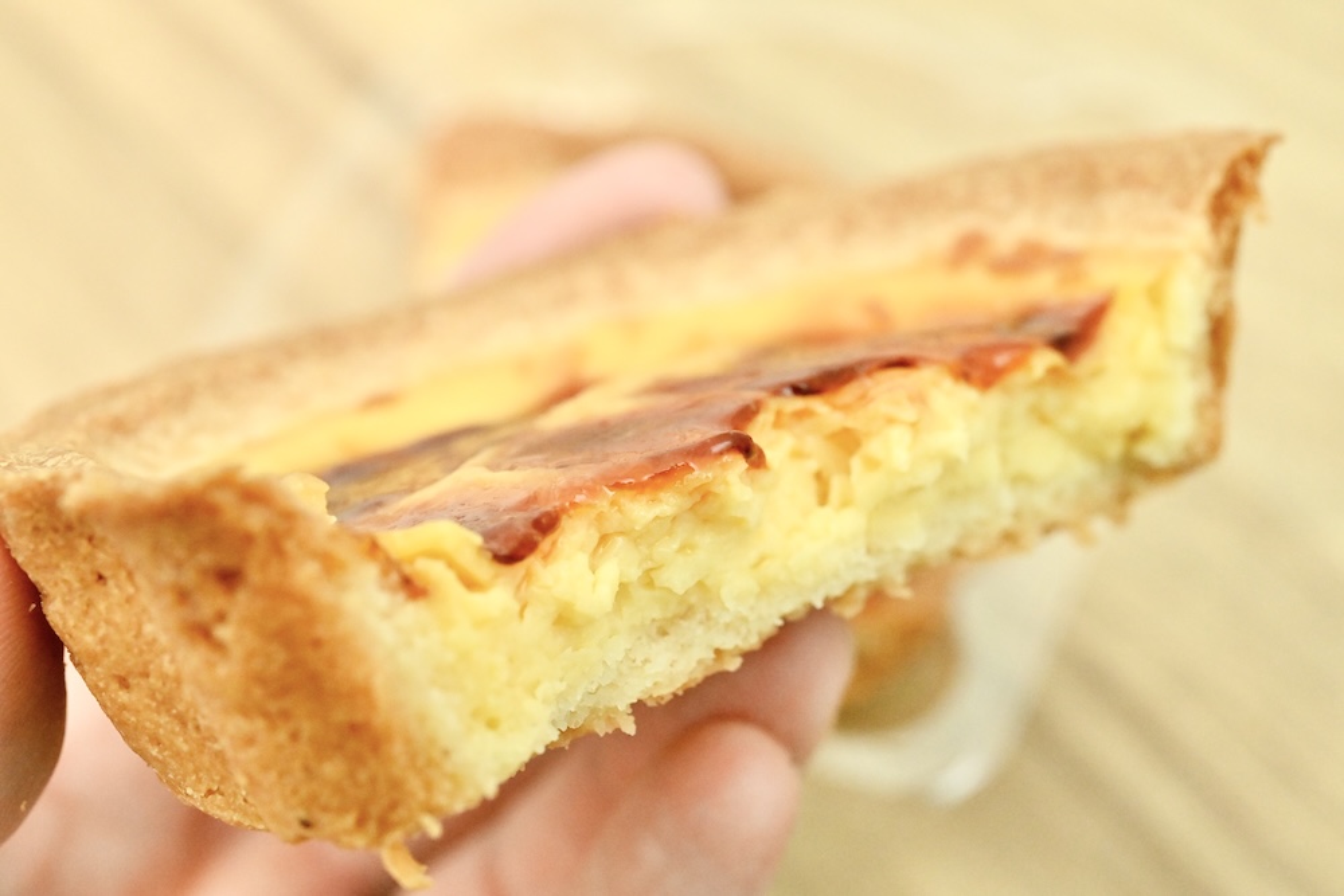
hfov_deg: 33.4
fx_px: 2240
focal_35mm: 60
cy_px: 448
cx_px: 672
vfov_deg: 22.6
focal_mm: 60
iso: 6400
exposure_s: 1/160
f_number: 10
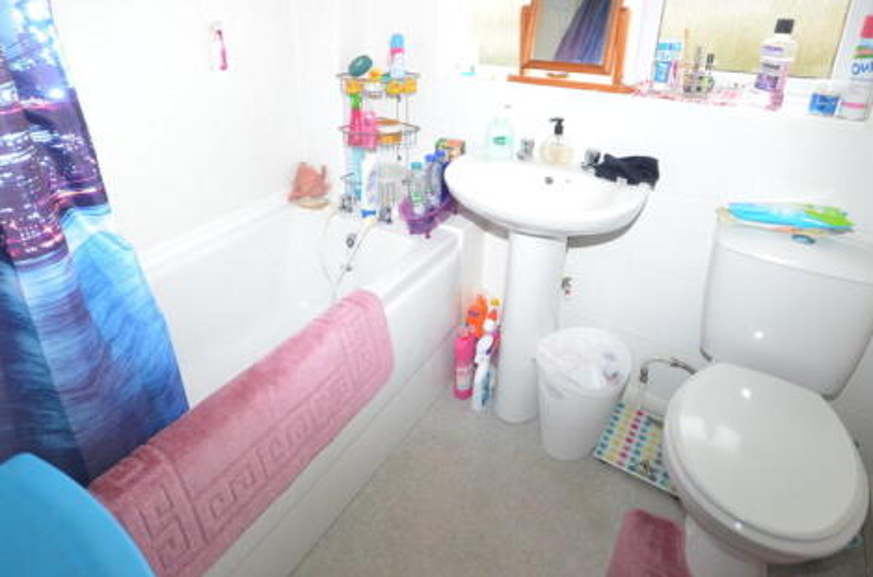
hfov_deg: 81.2
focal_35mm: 21
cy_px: 179
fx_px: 508
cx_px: 402
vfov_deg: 57.5
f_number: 4
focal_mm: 10
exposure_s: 1/60
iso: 800
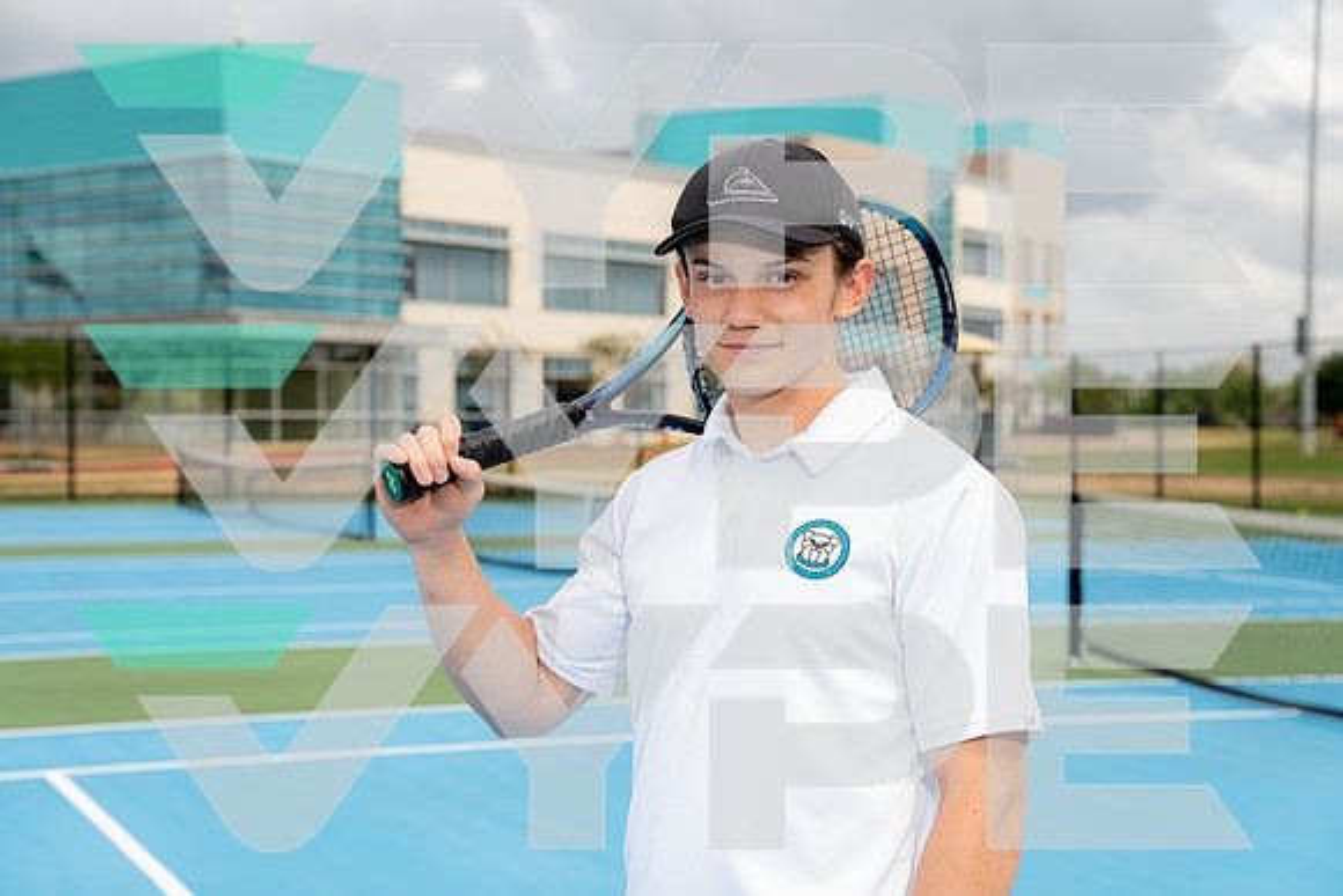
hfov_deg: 31.9
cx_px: 672
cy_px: 448
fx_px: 2351
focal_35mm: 63
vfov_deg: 21.6
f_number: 5.6
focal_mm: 63
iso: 100
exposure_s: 1/250
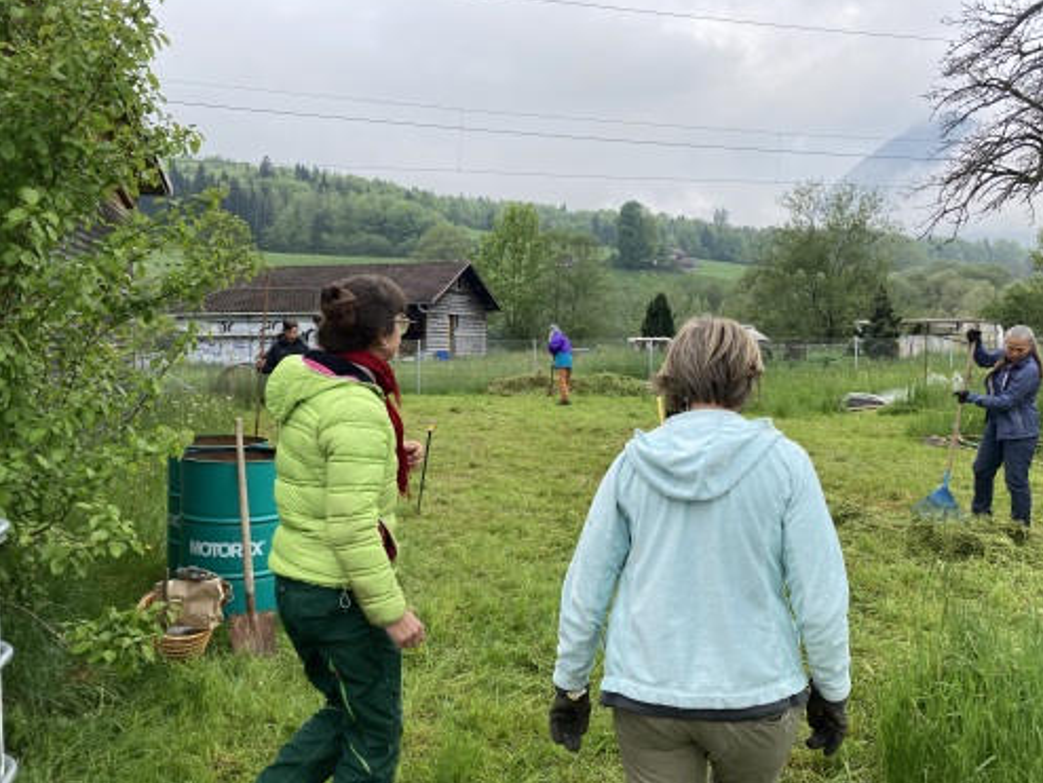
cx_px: 538
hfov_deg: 61.6
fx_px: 874
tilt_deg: -2.6
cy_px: 395
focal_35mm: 29
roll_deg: -0.2
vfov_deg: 48.3
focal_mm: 3.99
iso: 20
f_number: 1.8
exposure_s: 1/318
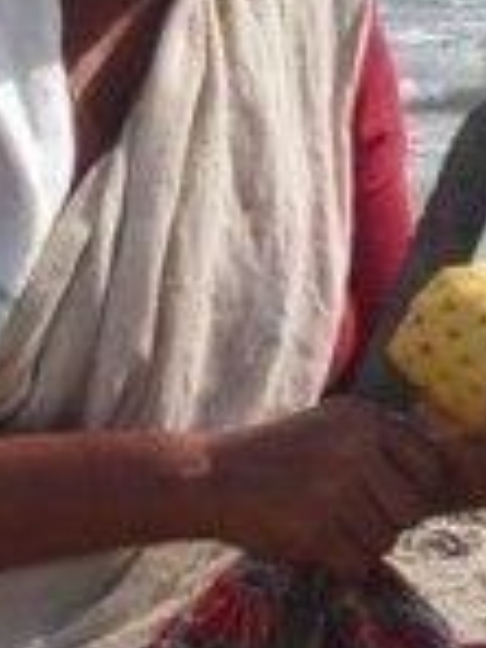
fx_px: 3126
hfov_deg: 8.9
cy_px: 311
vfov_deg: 11.8
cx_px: 223
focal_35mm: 167
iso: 100
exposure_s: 1/350
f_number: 8
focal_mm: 11.3
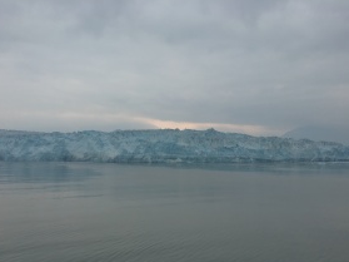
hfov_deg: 49.0
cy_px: 170
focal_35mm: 38
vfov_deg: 37.4
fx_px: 383
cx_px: 173
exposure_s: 1/1166
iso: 25
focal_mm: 4.15
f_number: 2.2
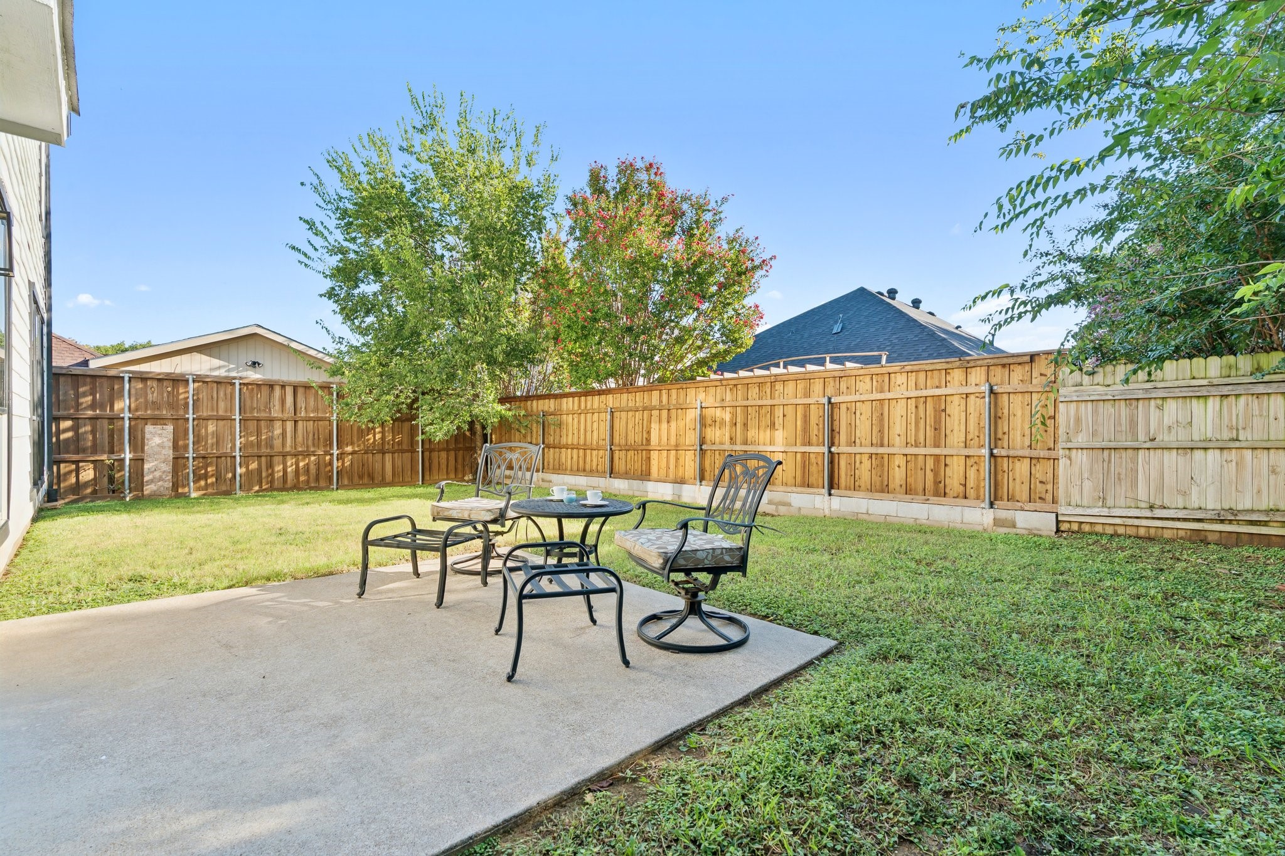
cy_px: 428
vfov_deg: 73.7
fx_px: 571
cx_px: 642
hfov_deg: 96.7
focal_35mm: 16
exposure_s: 1/80
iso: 200
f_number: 8
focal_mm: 16
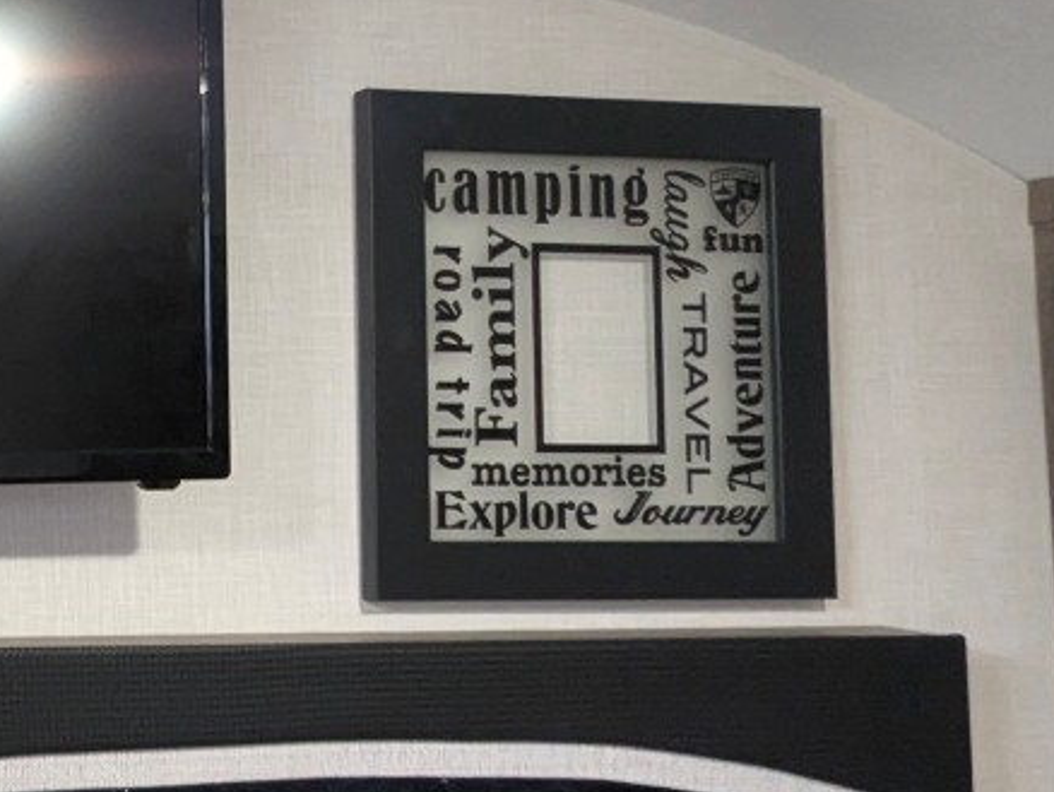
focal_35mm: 51
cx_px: -341
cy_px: 364
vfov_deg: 28.6
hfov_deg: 29.5
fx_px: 1554
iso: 440
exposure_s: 1/33.3
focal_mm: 2.35
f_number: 2.2
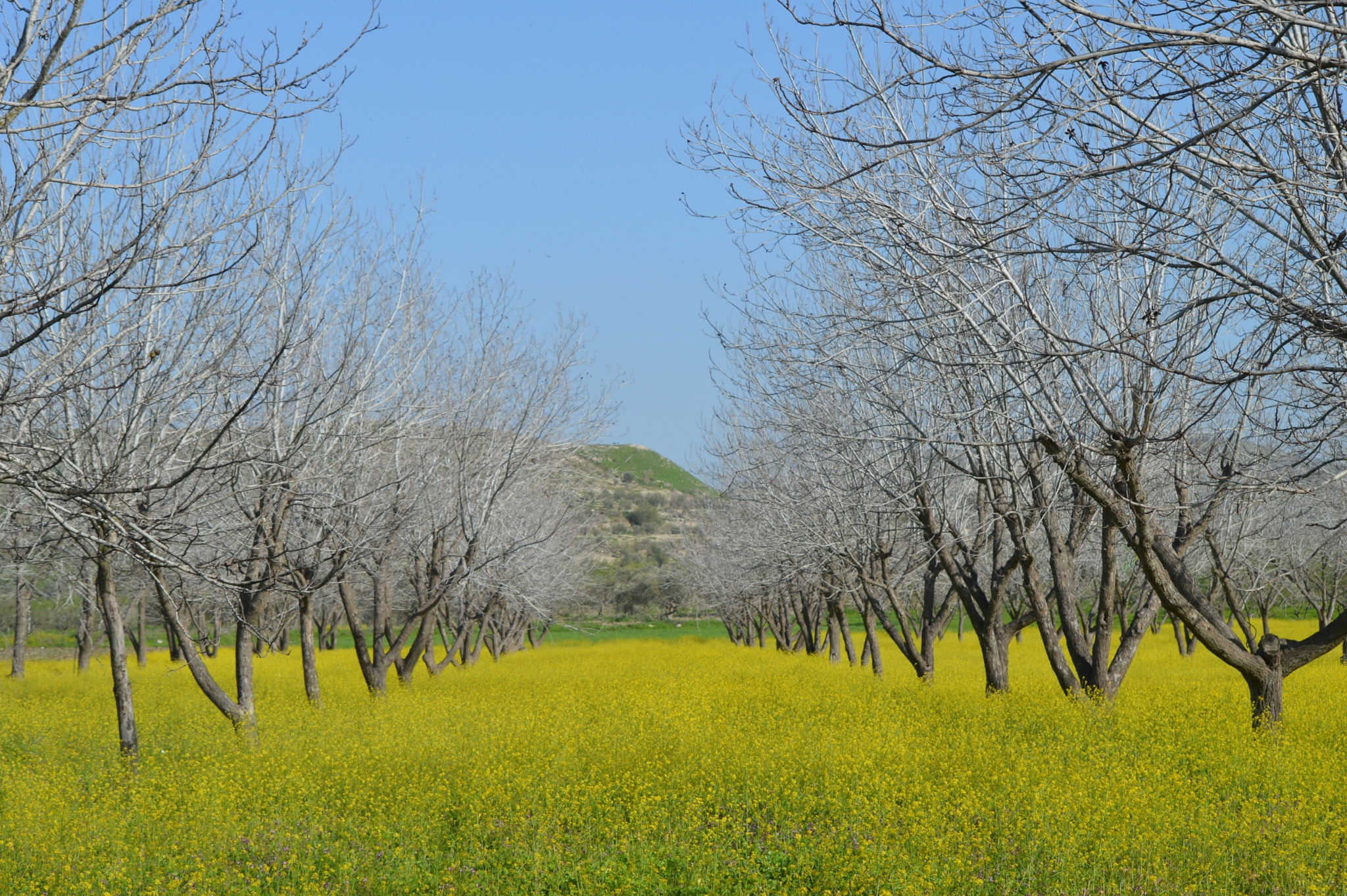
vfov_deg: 15.7
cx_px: 674
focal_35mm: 87
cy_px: 448
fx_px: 3253
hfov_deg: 23.4
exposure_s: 1/320
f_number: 9
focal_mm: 58
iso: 100
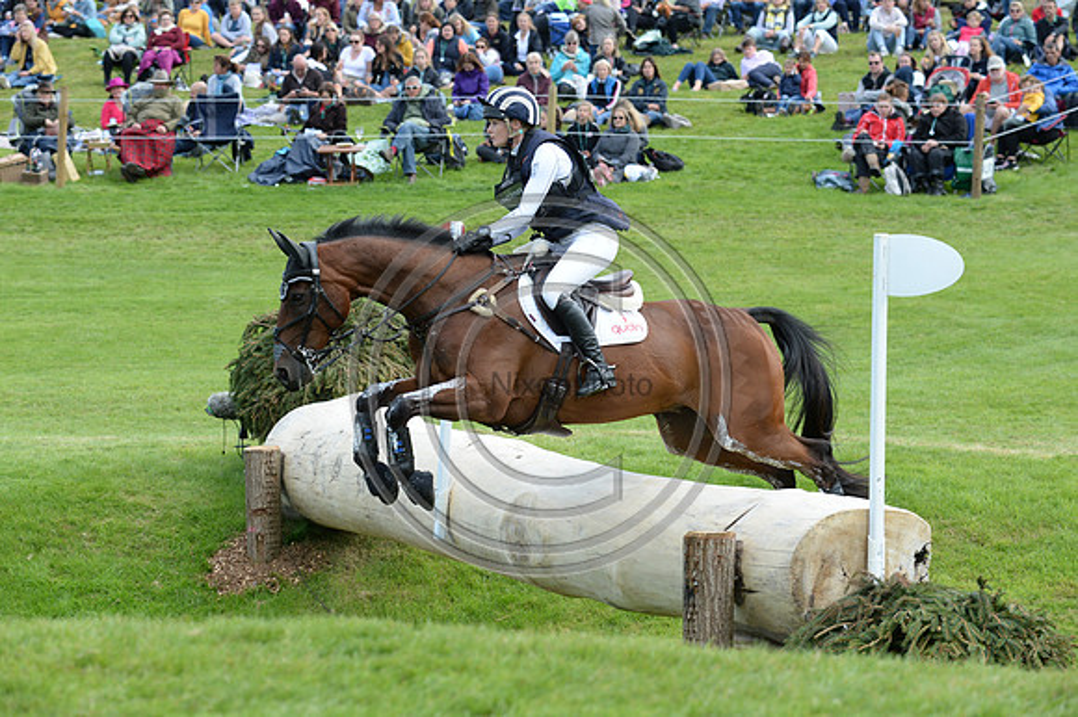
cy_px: 358
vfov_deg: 10.1
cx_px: 539
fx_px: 4040
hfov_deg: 15.2
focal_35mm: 135
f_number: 6.3
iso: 800
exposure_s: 1/1000
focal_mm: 135
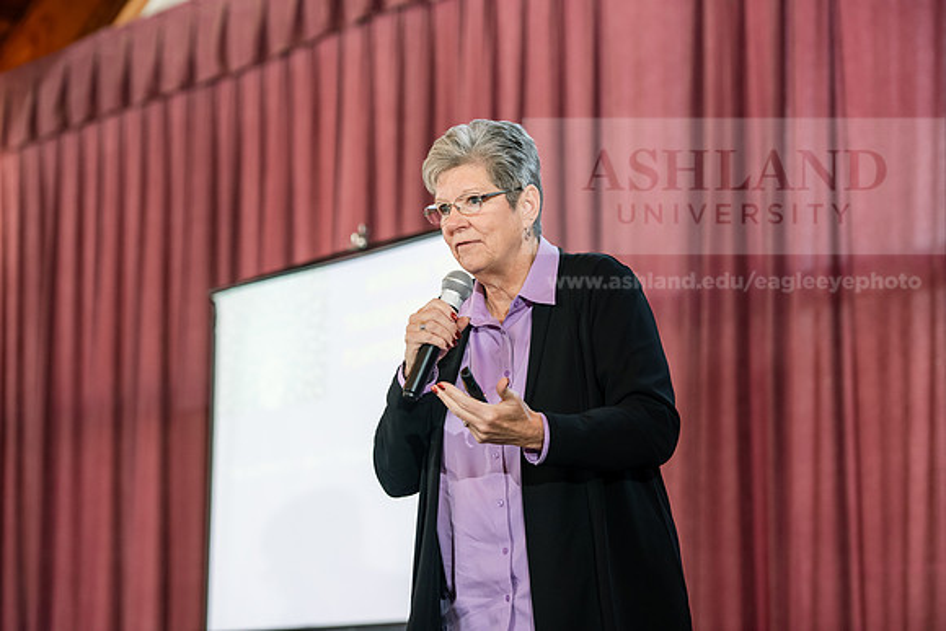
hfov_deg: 20.0
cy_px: 316
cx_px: 473
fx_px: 2681
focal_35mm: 102
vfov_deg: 13.4
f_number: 3.5
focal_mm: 102
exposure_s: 1/200
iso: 1600
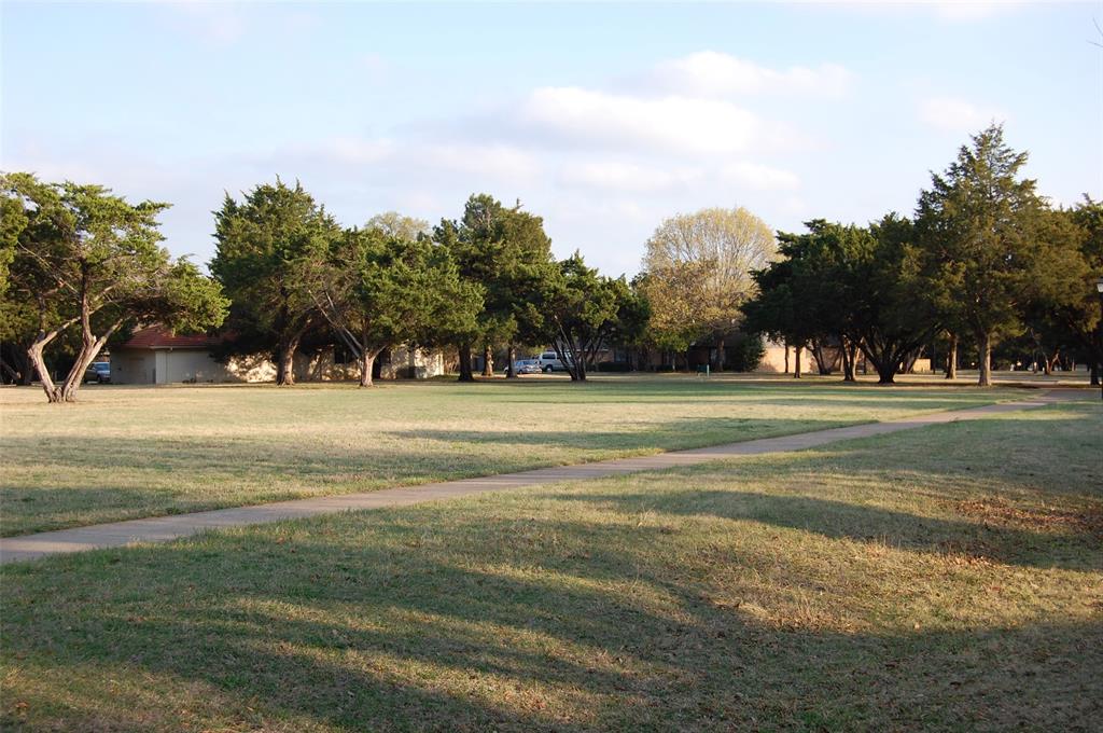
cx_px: 552
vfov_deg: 29.8
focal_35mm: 45
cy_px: 366
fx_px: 1377
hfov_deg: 43.7
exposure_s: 1/200
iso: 200
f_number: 7.1
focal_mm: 30
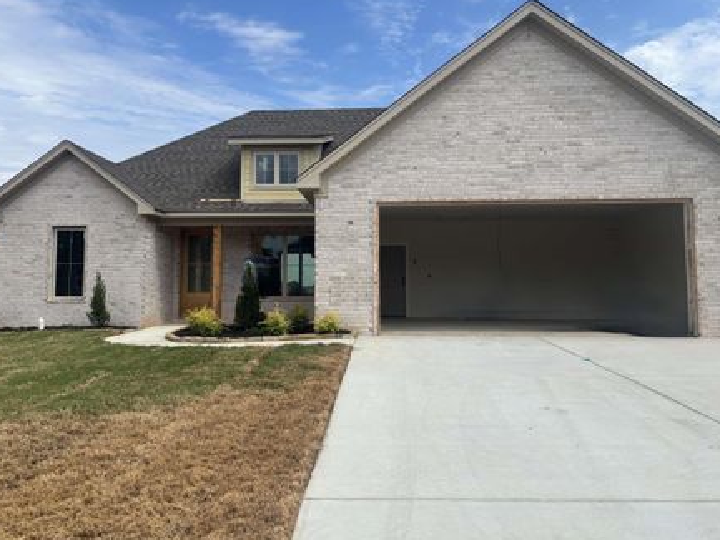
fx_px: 624
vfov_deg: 46.8
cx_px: 343
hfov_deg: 59.9
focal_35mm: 30
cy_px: 243
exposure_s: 1/4425
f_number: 1.6
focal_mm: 5.96
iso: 50
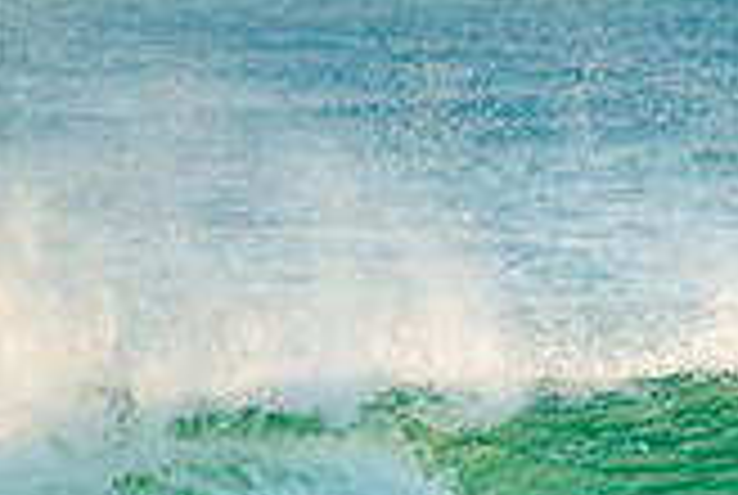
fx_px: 36248
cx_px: 1120
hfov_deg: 1.2
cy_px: 754
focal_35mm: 1765
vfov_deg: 0.8
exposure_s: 1/1600
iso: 800
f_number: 5.6
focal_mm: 500
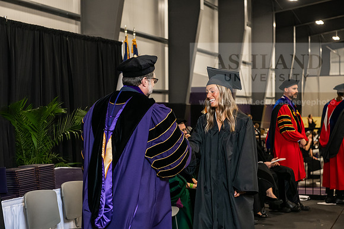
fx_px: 669
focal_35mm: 70
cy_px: 114
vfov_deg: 19.5
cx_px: 172
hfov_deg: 28.8
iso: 2500
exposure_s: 1/200
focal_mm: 70
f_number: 5
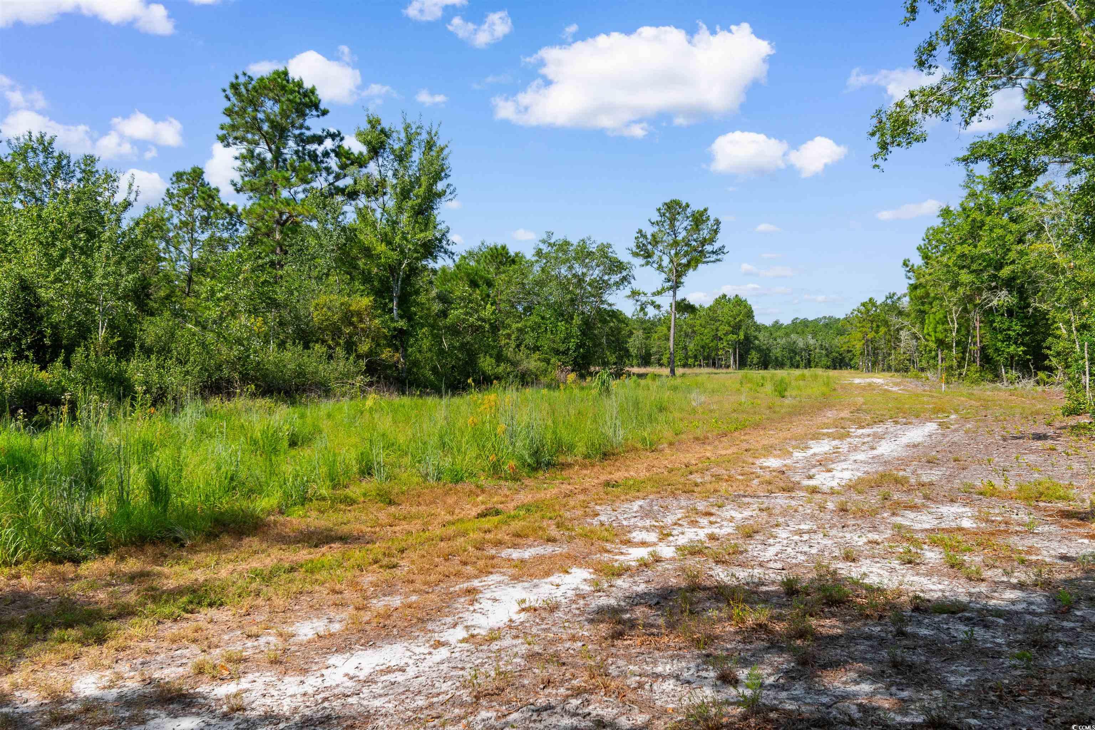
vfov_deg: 43.6
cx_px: 548
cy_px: 365
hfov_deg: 61.9
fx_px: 912
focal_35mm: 30
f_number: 8
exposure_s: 1/250
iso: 100
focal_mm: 20
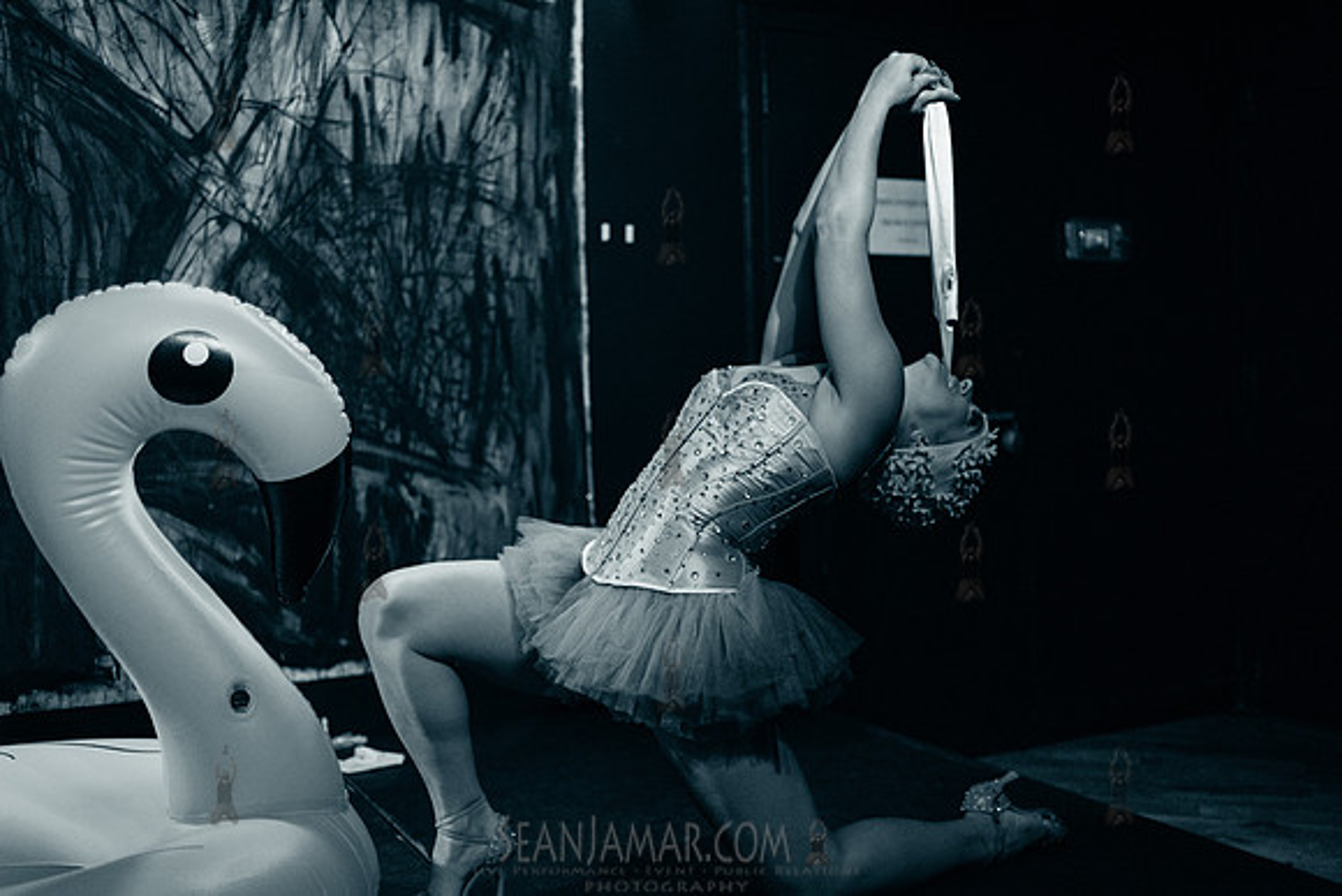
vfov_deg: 37.9
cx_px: 671
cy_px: 448
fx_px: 1305
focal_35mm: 35
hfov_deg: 54.4
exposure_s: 1/500
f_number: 2
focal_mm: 35
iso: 3200
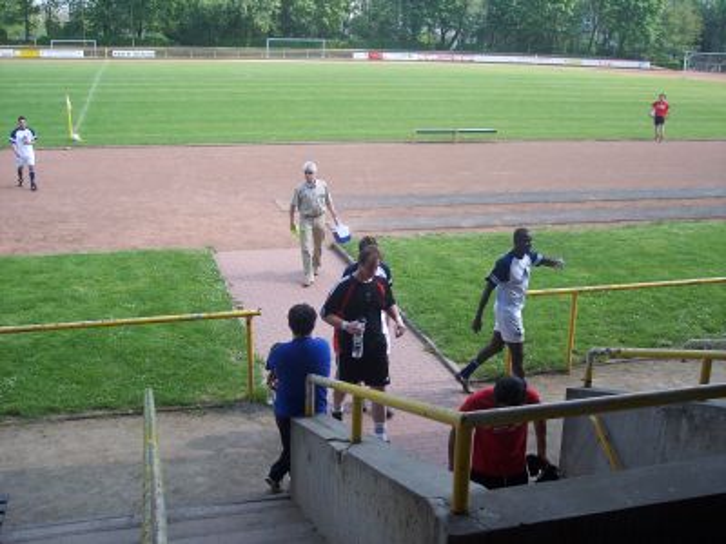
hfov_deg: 47.9
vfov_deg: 36.8
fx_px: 818
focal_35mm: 39
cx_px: 363
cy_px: 272
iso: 100
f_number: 3.4
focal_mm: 8
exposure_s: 1/350
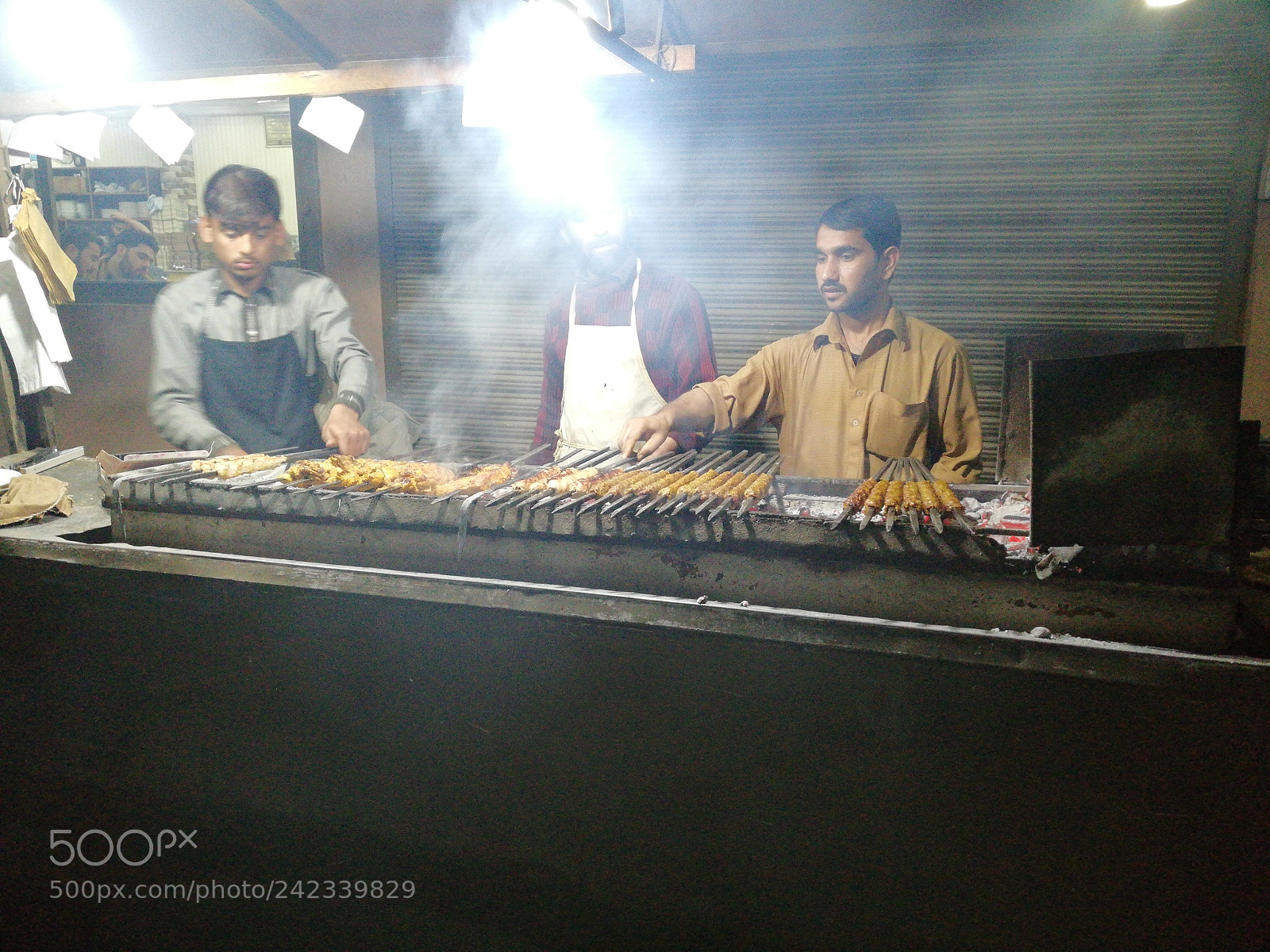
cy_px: 476
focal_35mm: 27
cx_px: 635
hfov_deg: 65.3
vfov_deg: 51.4
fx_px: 991
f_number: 2.2
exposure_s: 1/20
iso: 500
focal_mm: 3.81
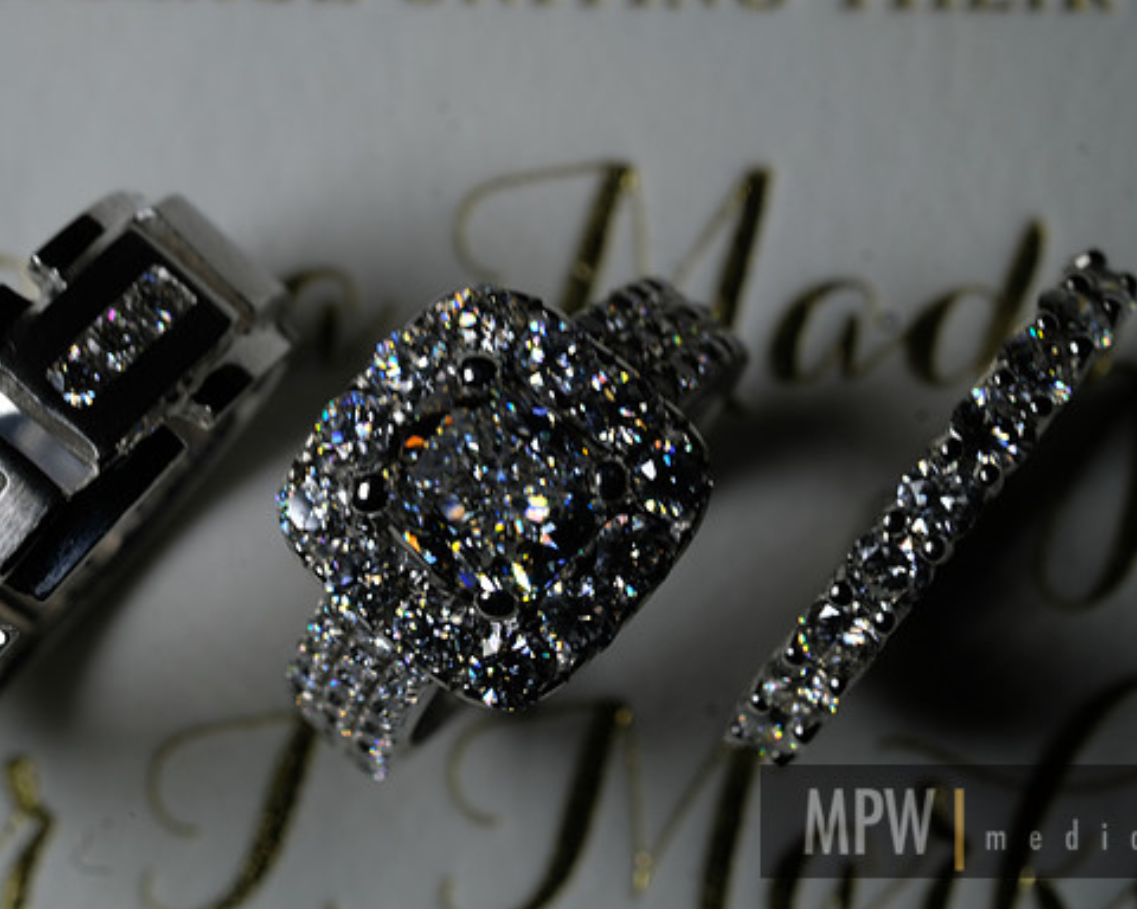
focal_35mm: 102
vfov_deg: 15.1
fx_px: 3432
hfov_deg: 18.8
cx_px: 497
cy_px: 456
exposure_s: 1/125
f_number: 11
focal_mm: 60
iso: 250
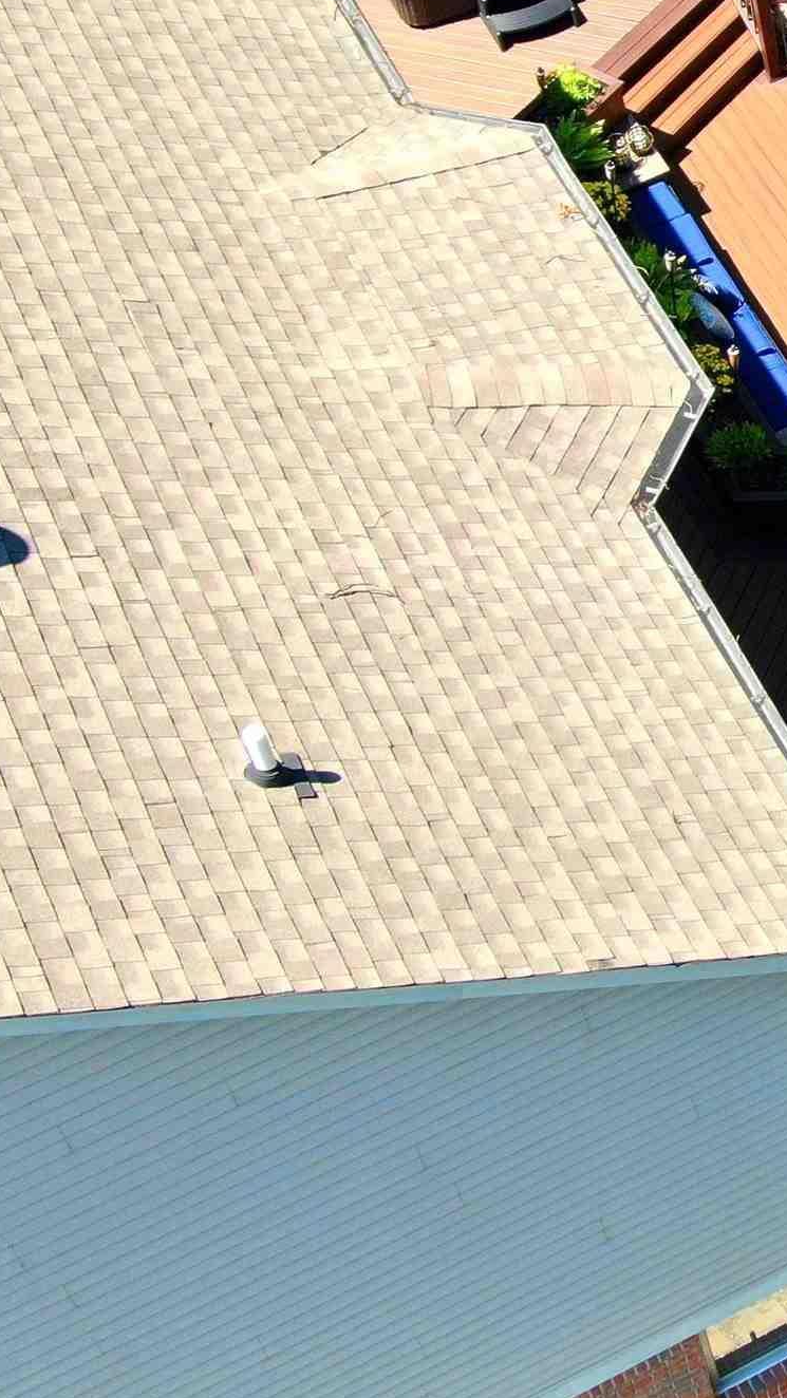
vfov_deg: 23.2
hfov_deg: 12.5
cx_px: 1240
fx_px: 3375
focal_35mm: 91
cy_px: 338
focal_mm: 6.21
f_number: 3.3
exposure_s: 1/320
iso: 100
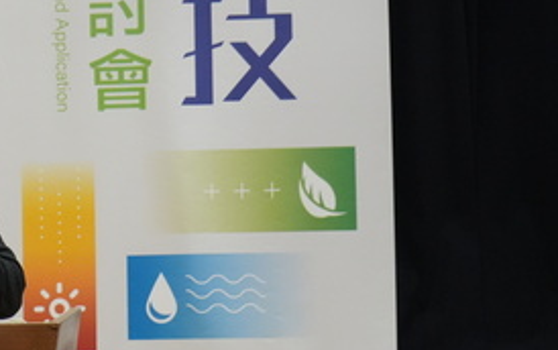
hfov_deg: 11.3
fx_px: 2771
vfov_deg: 7.2
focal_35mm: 182
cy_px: 66
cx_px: -110
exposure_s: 1/80
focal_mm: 70
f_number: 5.6
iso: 6400
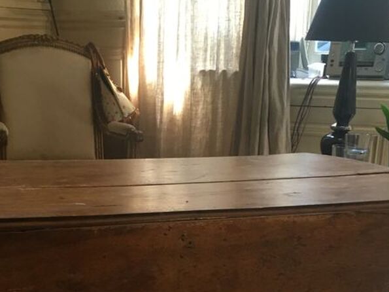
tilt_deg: -22.8
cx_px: 160
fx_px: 730
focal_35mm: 65
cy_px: 348
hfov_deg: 29.8
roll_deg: -0.9
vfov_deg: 21.1
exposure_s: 1/33
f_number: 2.2
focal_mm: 4.15
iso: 125
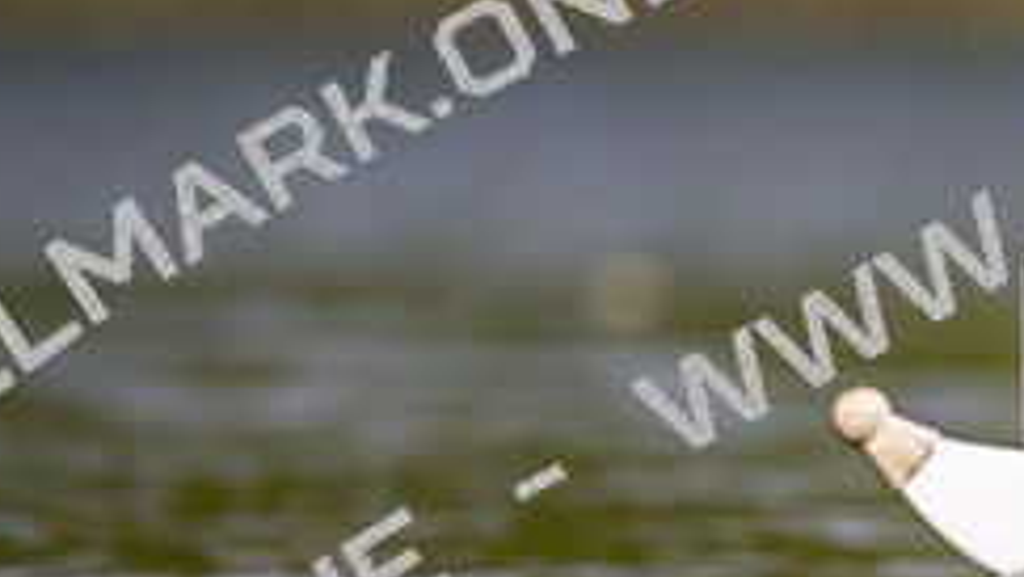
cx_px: 1155
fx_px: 40697
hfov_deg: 1.4
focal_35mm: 1498
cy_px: 461
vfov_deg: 0.8
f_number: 4
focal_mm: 600
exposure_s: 1/2500
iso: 180
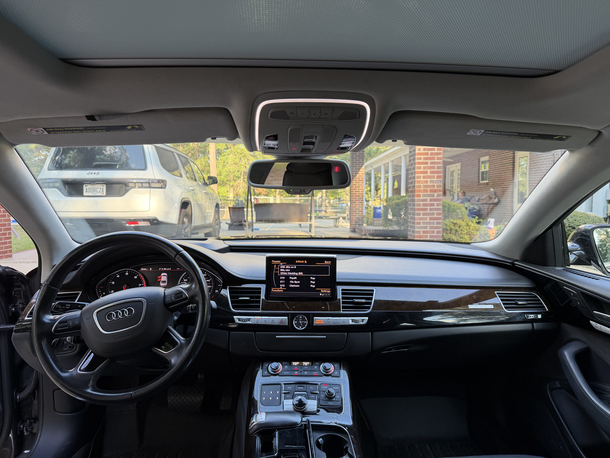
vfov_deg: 56.8
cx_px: 305
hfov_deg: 71.6
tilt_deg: -4.2
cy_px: 229
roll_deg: +0.4
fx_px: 423
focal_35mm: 24
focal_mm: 6.76
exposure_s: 1/132
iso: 125
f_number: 1.78
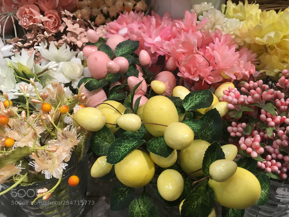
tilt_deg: -34.3
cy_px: 108
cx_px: 144
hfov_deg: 61.7
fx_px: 242
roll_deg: -1.7
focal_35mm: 29
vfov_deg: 48.2
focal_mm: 4.15
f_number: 2.2
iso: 32
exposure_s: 1/30
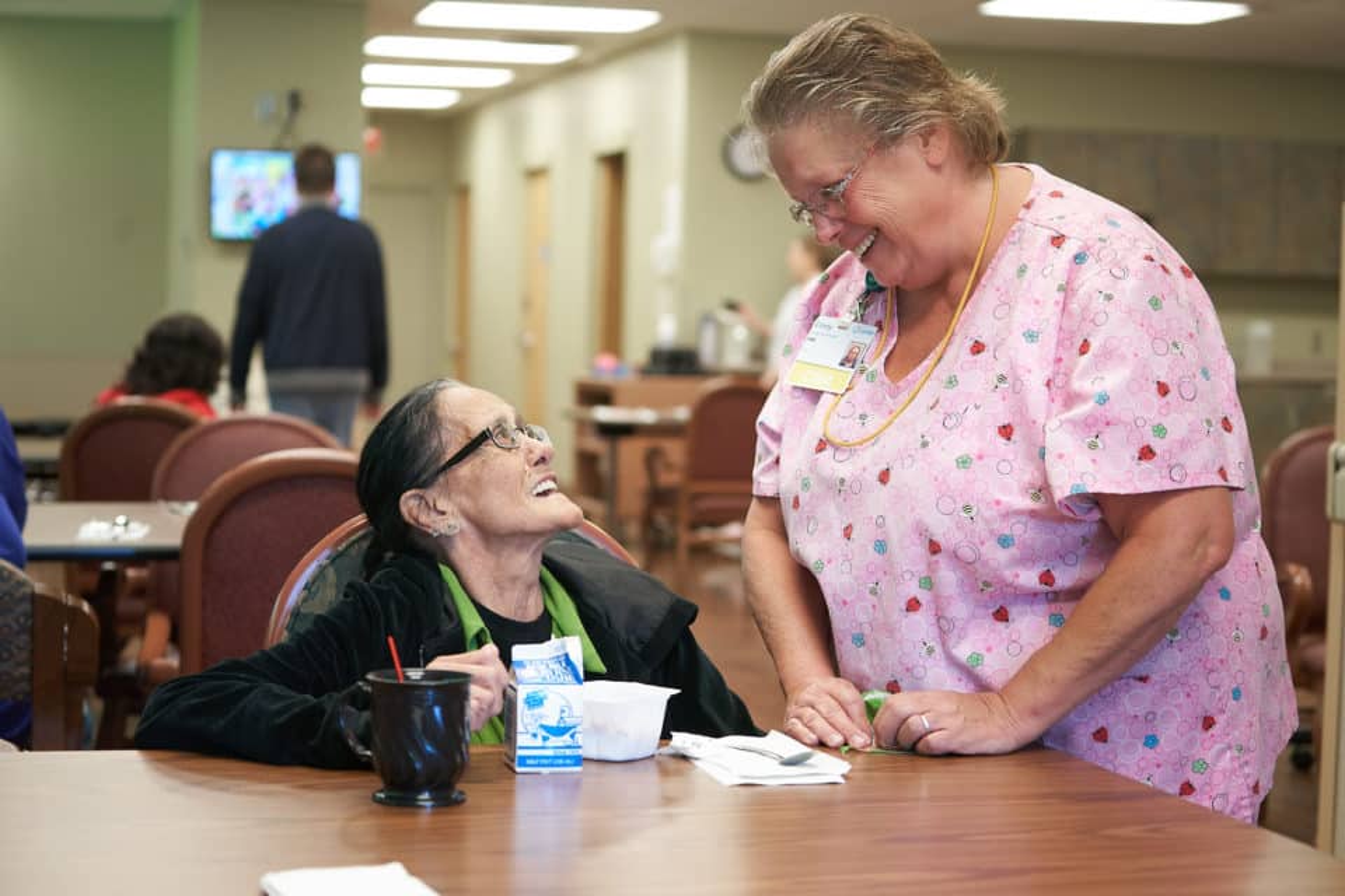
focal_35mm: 70
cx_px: 672
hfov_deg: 28.8
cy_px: 448
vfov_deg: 19.5
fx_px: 2615
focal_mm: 70
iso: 1000
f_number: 4
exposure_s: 1/80
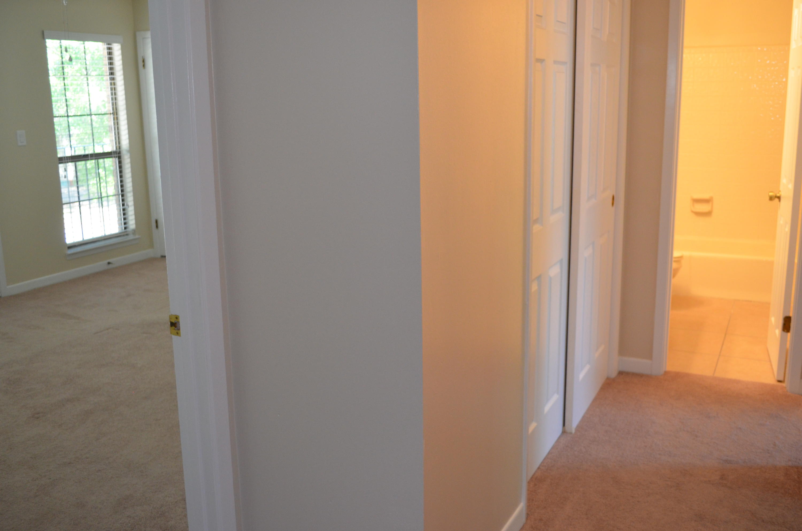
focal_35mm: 36
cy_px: 266
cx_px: 401
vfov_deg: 36.7
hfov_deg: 53.2
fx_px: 800
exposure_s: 1/60
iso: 1100
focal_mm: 24
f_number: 4
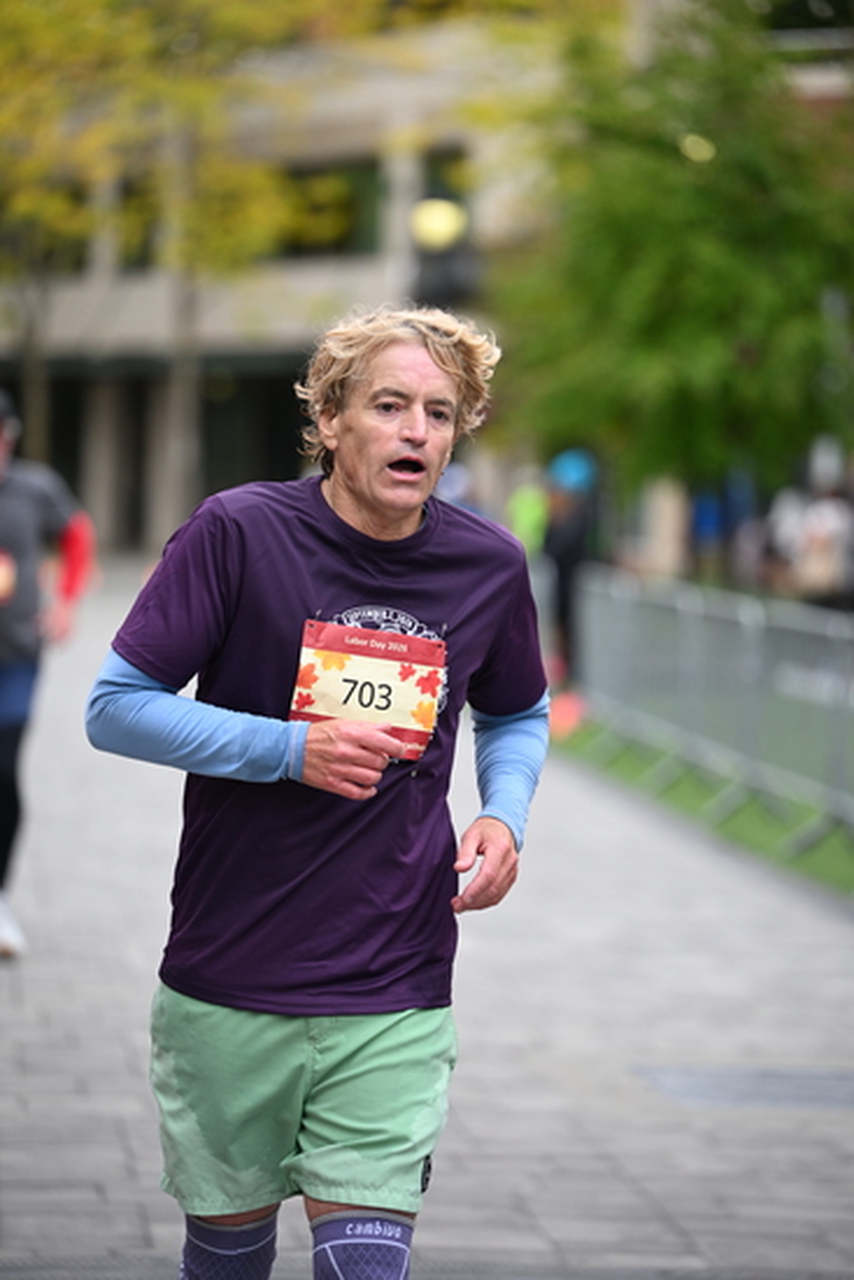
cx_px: 427
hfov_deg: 10.2
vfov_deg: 15.2
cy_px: 640
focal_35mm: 135
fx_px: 4800
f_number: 2.8
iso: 640
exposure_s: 1/2500
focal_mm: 135
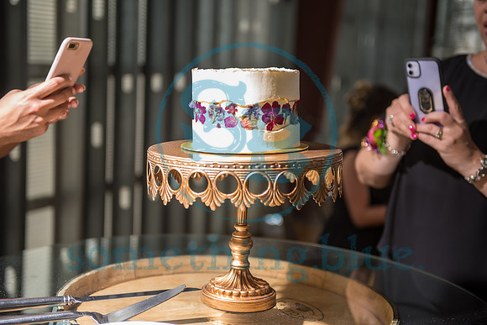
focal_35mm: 60
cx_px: 240
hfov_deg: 33.1
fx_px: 818
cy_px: 162
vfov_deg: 22.5
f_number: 2.8
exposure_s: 1/200
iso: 200
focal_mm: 58
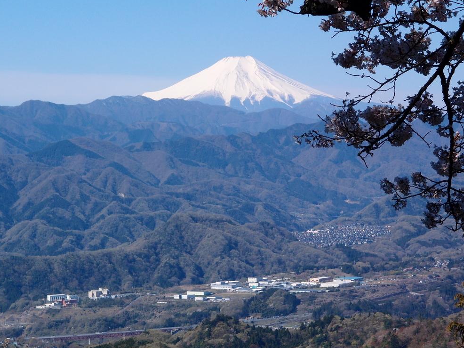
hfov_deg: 17.6
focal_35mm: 112
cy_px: 162
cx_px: 226
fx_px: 1501
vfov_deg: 13.2
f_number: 4.5
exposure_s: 1/800
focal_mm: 19.84
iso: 100
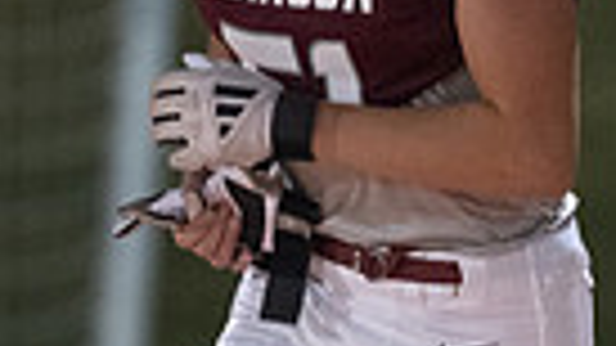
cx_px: 328
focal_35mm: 1033
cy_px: 326
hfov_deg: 2.1
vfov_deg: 1.2
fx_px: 16870
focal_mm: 200
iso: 4000
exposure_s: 1/320
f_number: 3.2
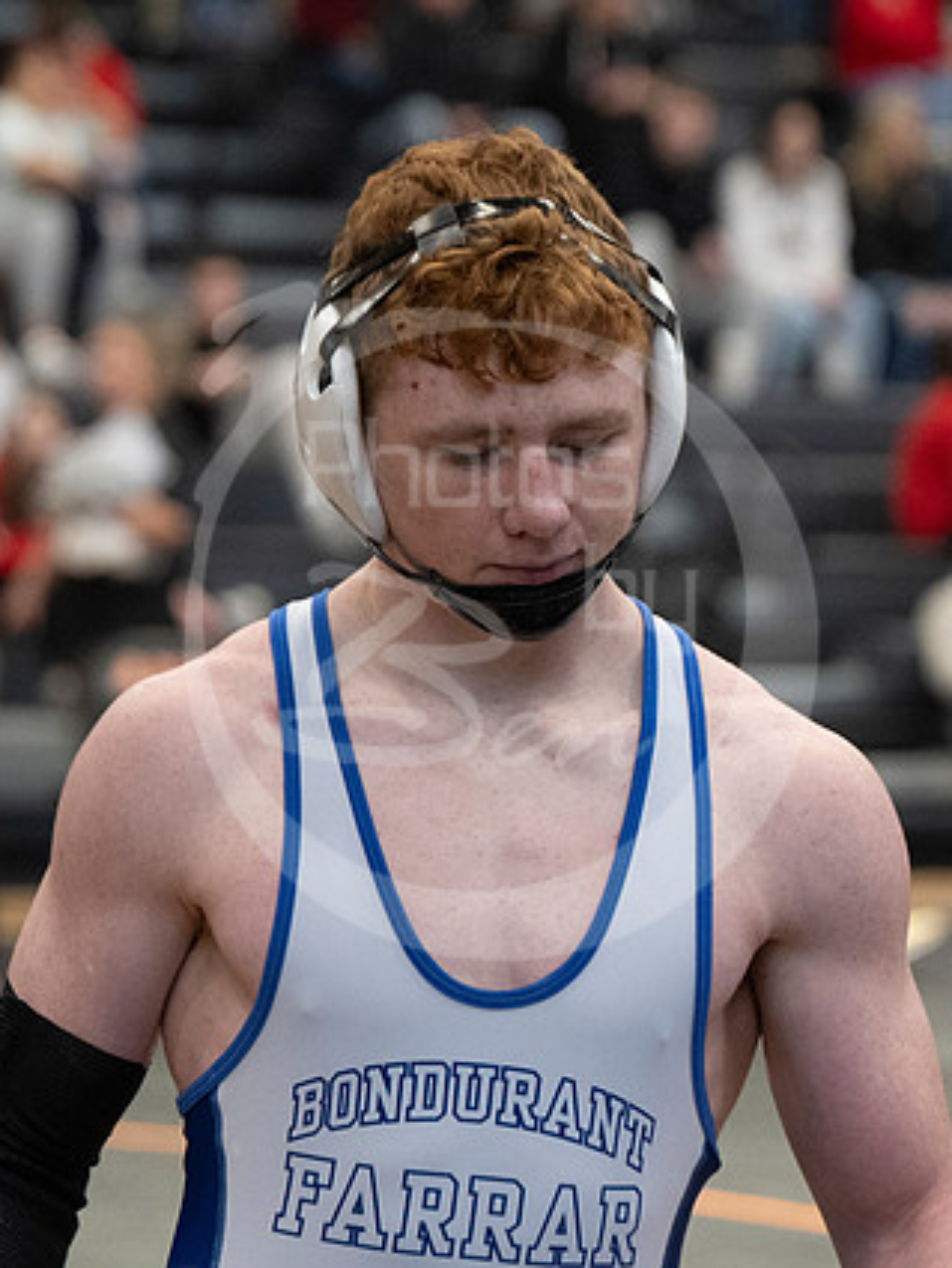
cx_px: 597
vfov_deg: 9.8
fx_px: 7403
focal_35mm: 202
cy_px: 623
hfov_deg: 7.4
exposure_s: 1/1000
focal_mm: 81
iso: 3200
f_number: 2.8
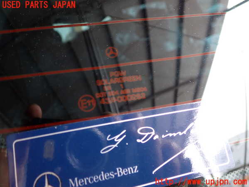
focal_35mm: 30
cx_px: 124
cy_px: 94
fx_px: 216
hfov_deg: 60.0
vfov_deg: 46.8
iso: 200
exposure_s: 1/60
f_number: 2.3
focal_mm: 5.4
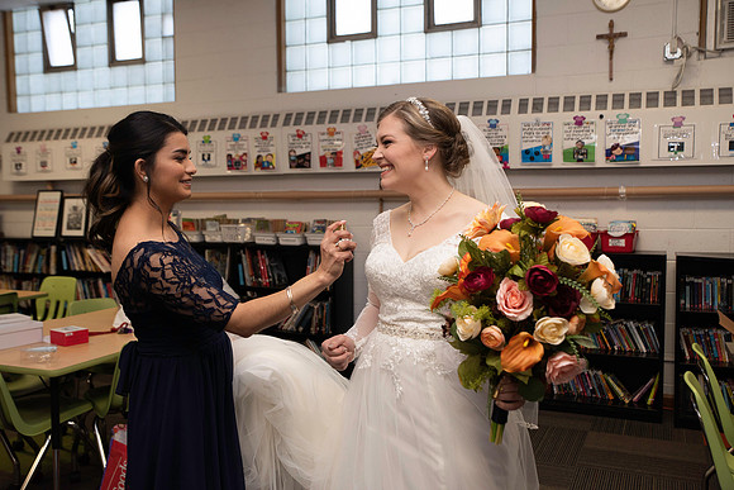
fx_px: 714
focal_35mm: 35
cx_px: 367
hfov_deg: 54.4
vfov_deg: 37.9
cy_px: 245
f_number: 4.5
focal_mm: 35
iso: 640
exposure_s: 1/200
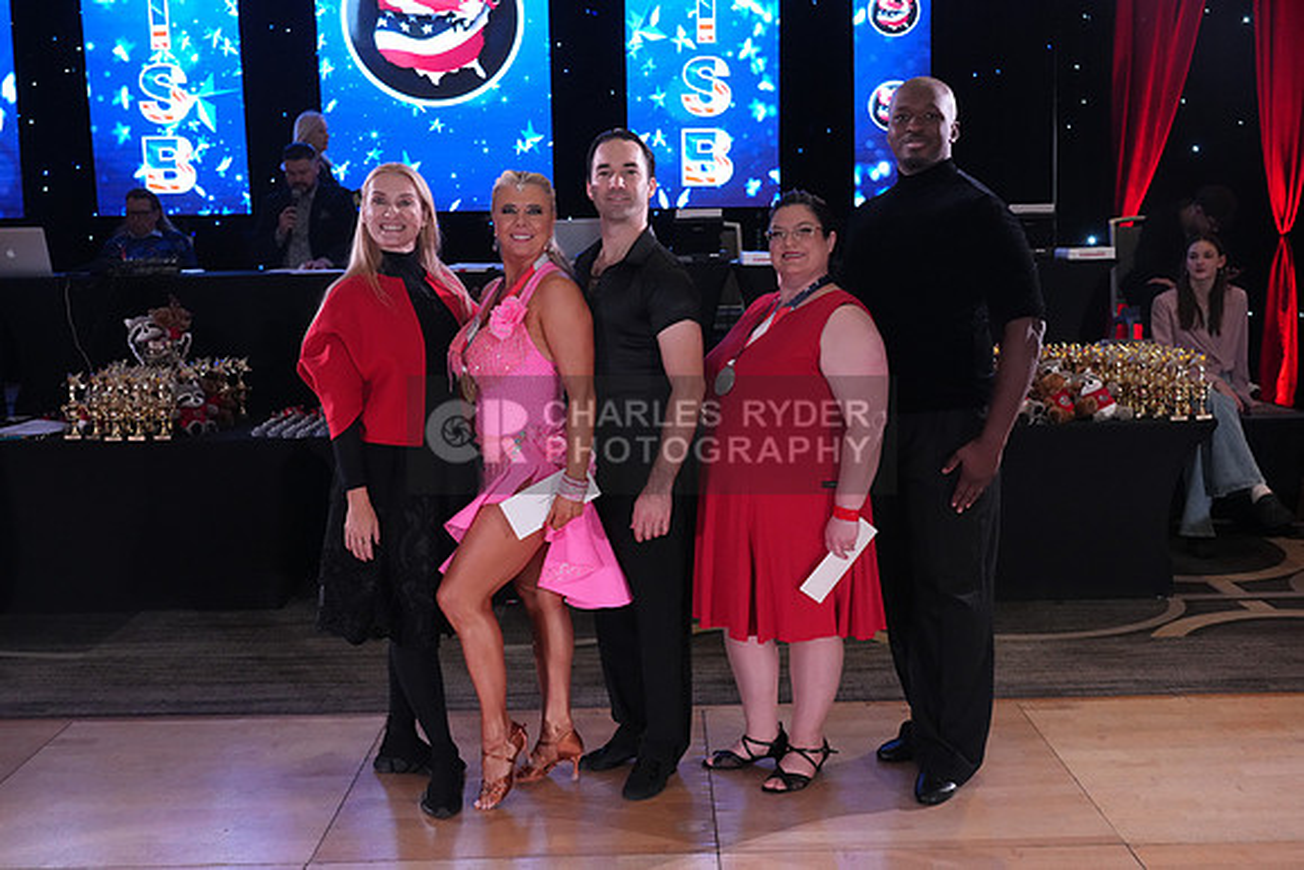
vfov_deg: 37.9
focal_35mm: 35
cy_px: 435
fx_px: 1268
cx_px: 652
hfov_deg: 54.4
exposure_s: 1/250
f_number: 5.6
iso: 4000
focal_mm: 35
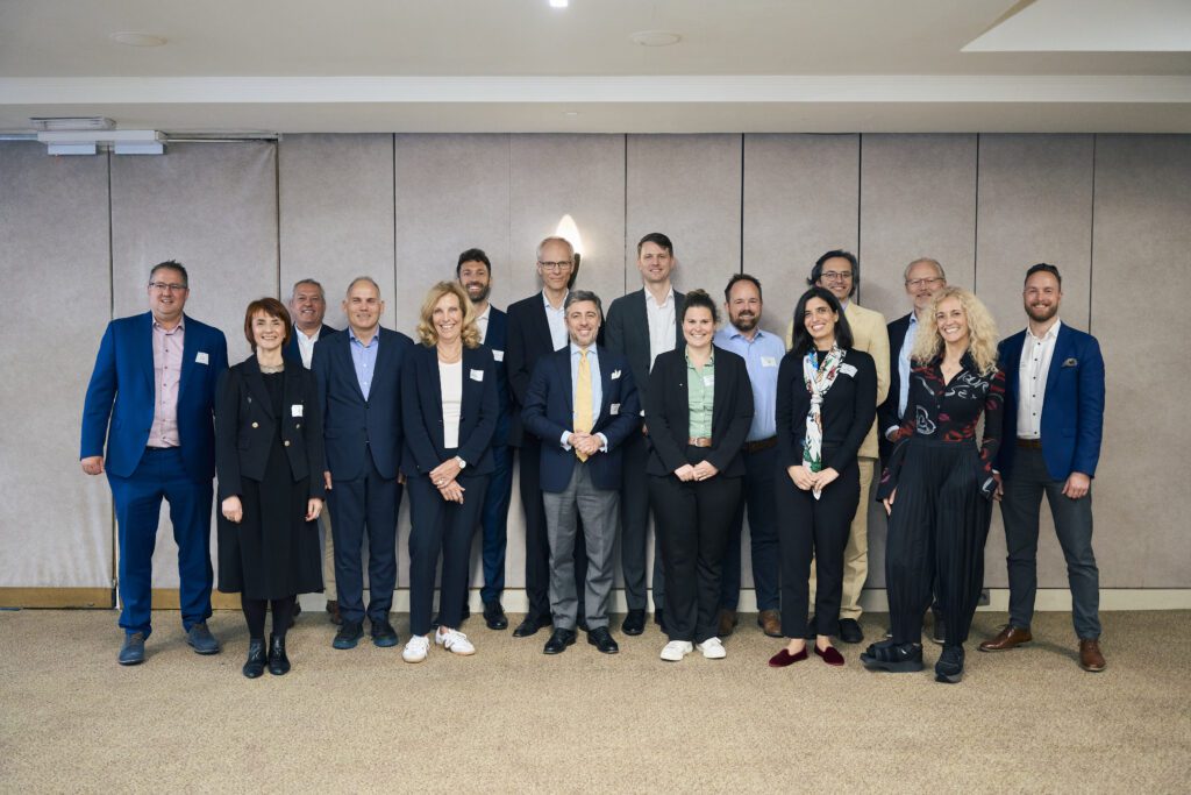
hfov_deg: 54.0
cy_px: 398
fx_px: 1168
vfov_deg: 37.6
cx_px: 596
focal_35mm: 35
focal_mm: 35.3
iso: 2000
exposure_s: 1/160
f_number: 2.8
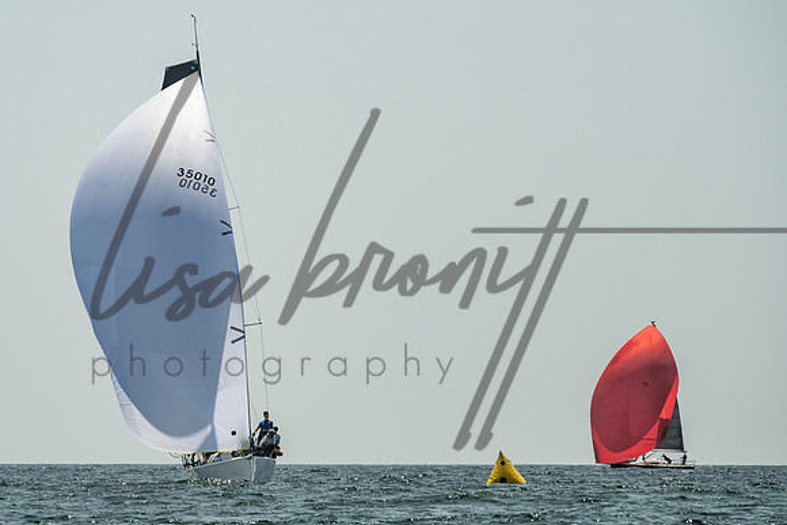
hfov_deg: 8.2
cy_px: 241
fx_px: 5495
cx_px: 284
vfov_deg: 5.5
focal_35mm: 251
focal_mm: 160
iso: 320
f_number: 6.3
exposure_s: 1/1600
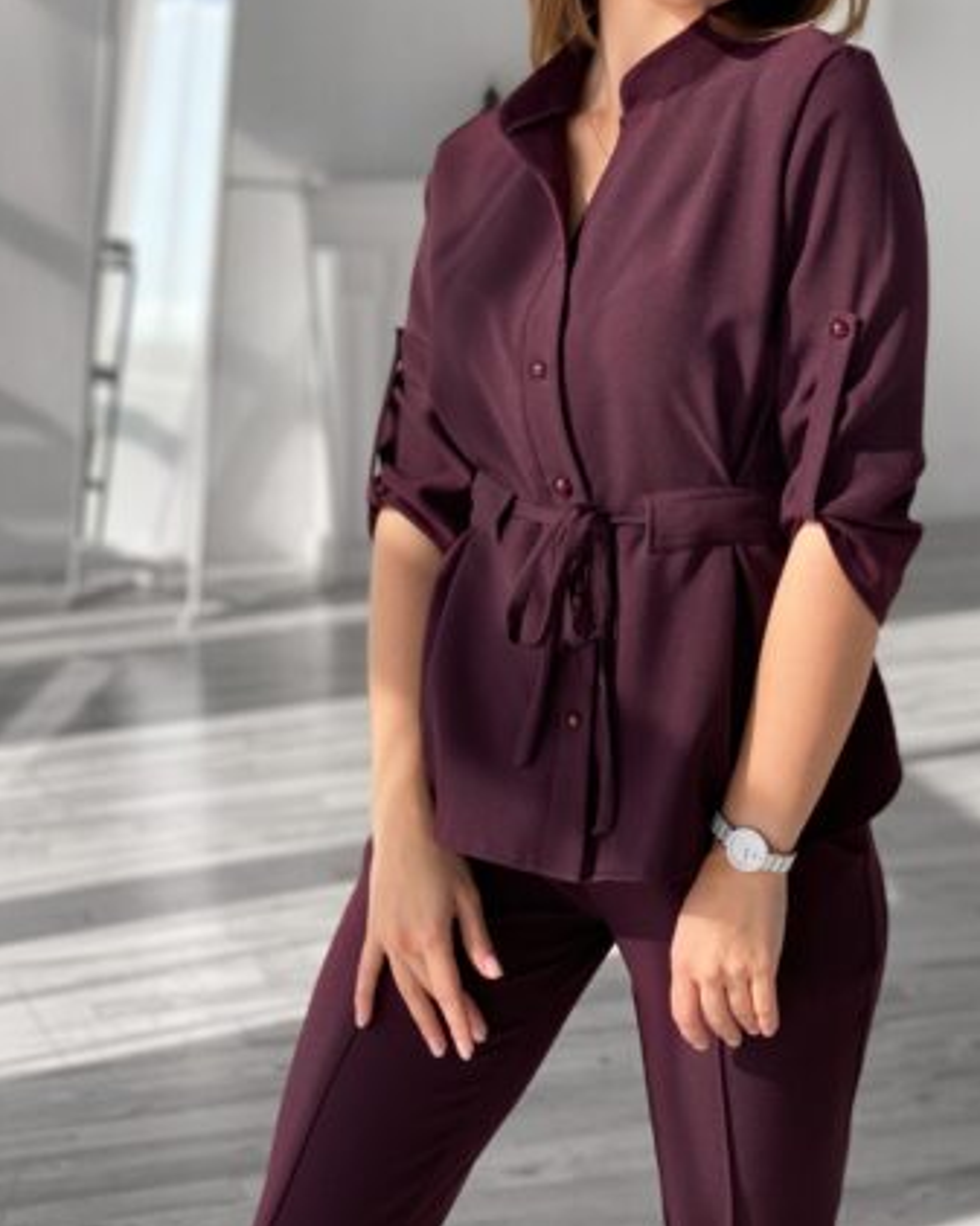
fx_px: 2504
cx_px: 570
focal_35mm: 69
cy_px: 402
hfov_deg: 22.1
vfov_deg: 27.4
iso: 20
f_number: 2
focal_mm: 6
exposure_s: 1/202
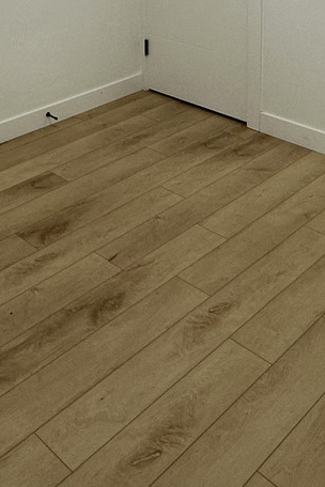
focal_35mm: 49
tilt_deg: -8.4
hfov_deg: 27.5
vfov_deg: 34.7
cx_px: 152
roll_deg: +0.7
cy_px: -51
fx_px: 663
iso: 125
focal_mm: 2.22
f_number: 2.2
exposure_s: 1/120
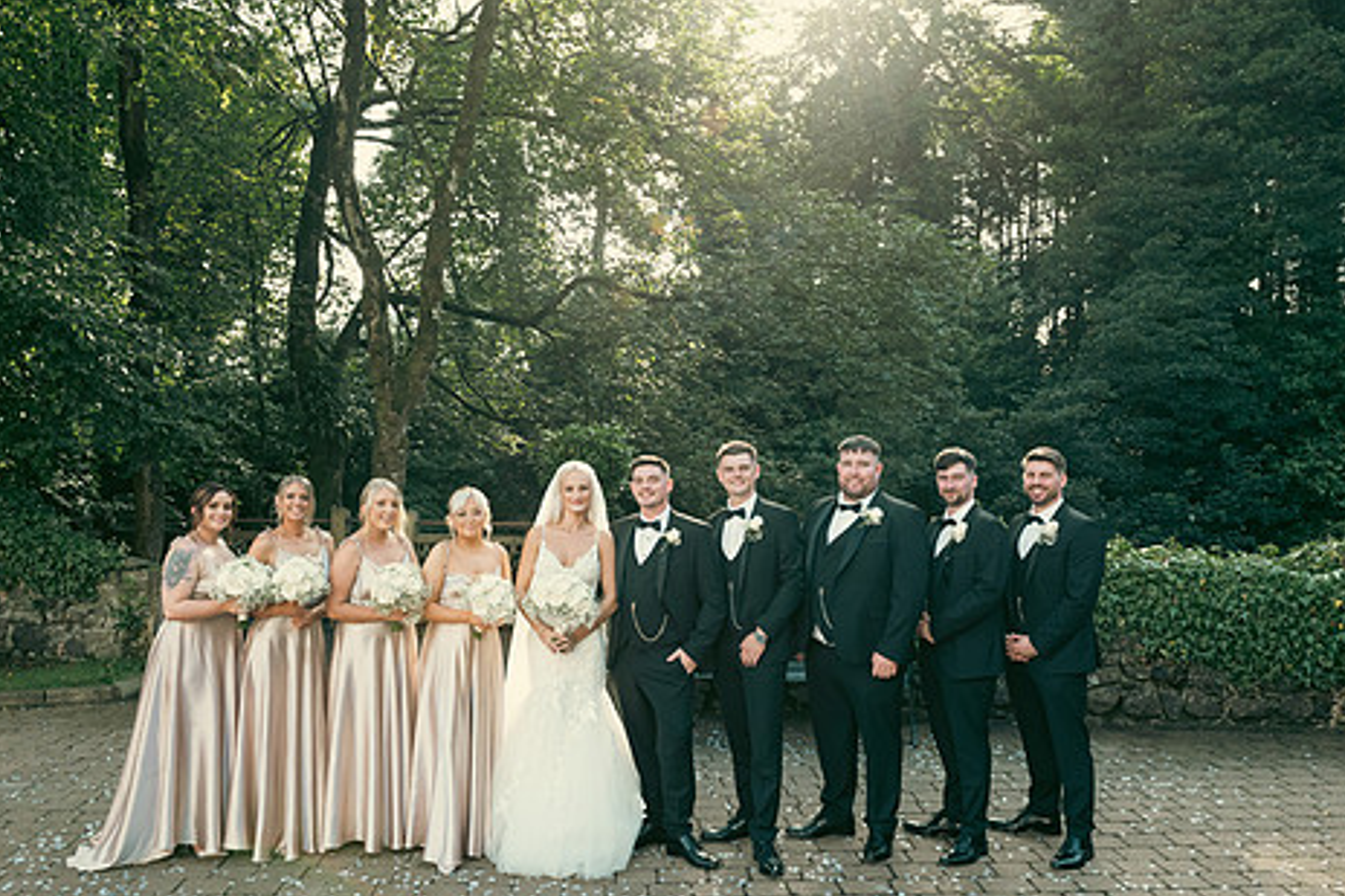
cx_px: 571
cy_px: 413
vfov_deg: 43.5
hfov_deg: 61.6
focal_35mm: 30
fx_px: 1120
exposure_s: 1/160
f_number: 6.3
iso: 320
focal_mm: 24
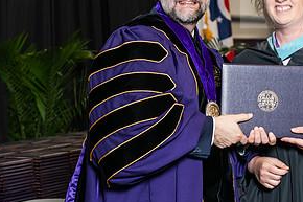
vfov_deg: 10.4
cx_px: 209
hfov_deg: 15.5
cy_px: 68
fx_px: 1110
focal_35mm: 132
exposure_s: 1/200
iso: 2000
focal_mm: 66
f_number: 5
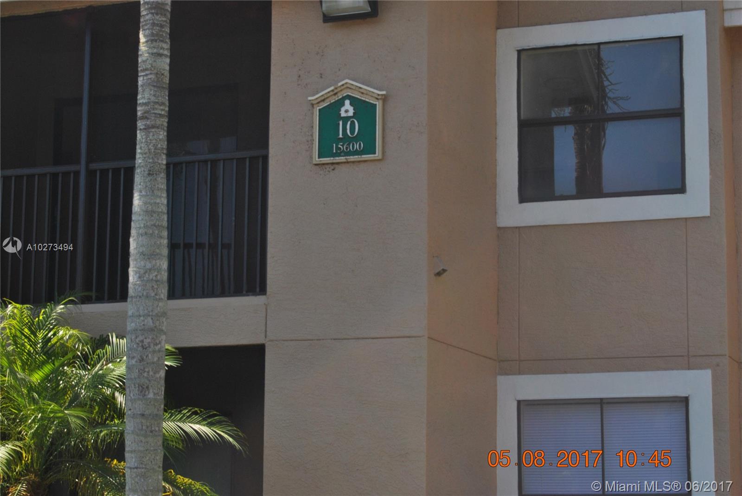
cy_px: 248
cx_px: 371
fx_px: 1702
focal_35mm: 82
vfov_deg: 16.6
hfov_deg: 24.6
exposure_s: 1/60
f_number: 5.6
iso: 200
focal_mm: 55
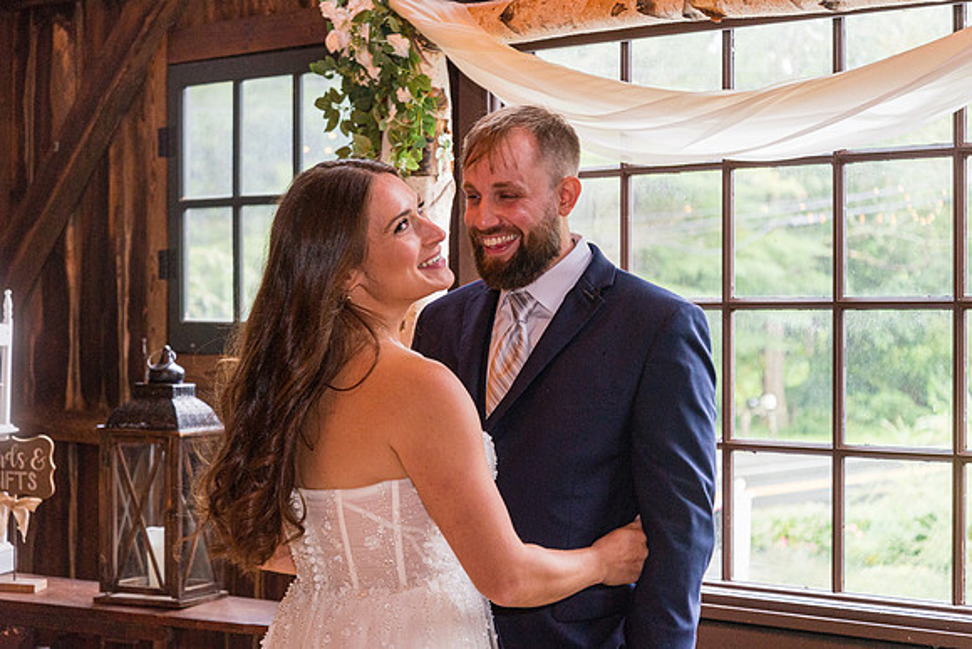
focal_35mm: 78
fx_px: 2096
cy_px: 310
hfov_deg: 26.1
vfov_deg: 17.6
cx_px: 489
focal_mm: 72
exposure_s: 1/125
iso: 2000
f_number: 5
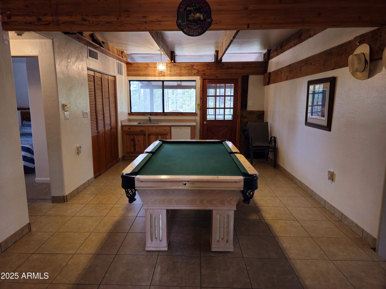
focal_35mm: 23
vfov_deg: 58.9
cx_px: 193
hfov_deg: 73.9
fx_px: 256
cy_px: 144
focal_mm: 6.3
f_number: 1.7
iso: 160
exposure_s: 1/60
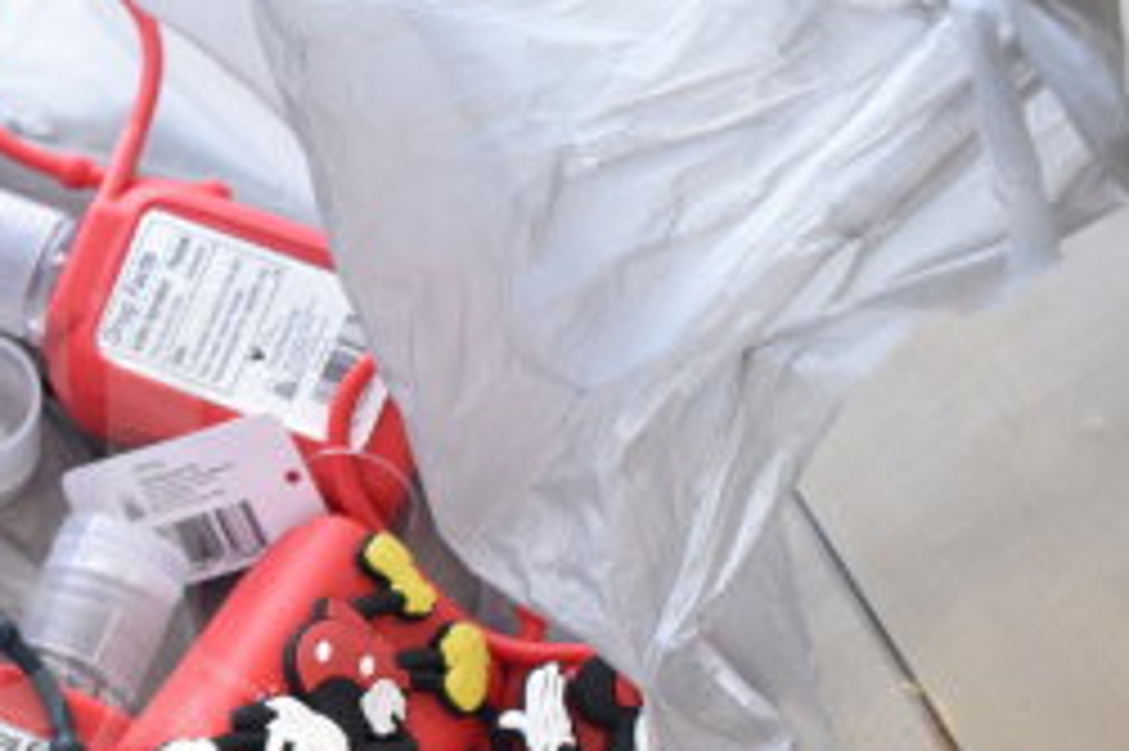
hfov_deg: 21.0
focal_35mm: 91
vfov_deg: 14.8
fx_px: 2859
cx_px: -189
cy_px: 650
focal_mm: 25
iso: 220
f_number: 4
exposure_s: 1/40
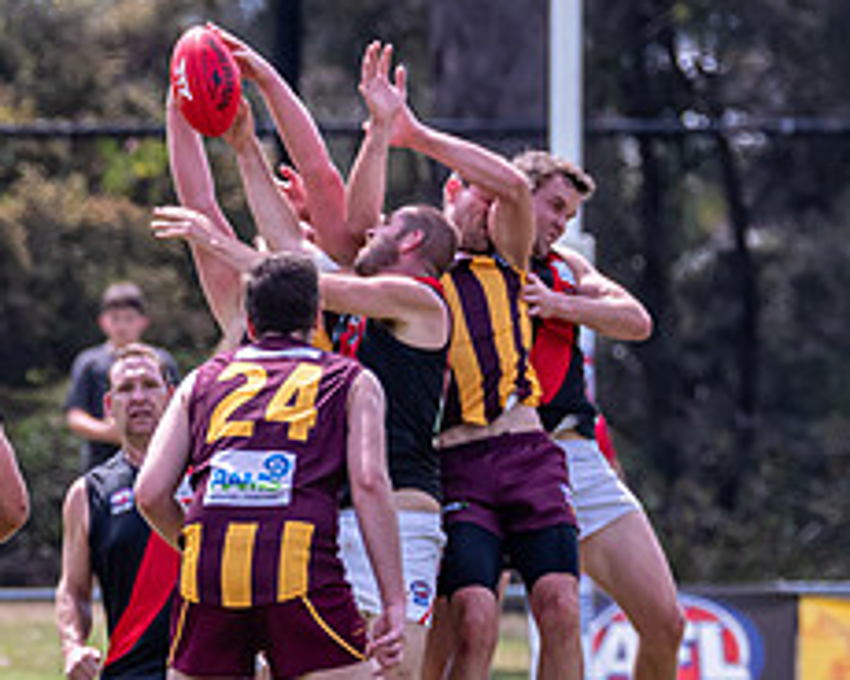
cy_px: 655
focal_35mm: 1356
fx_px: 34113
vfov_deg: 1.1
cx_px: 341
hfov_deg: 1.4
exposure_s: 1/2000
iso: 800
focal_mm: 400
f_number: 6.3
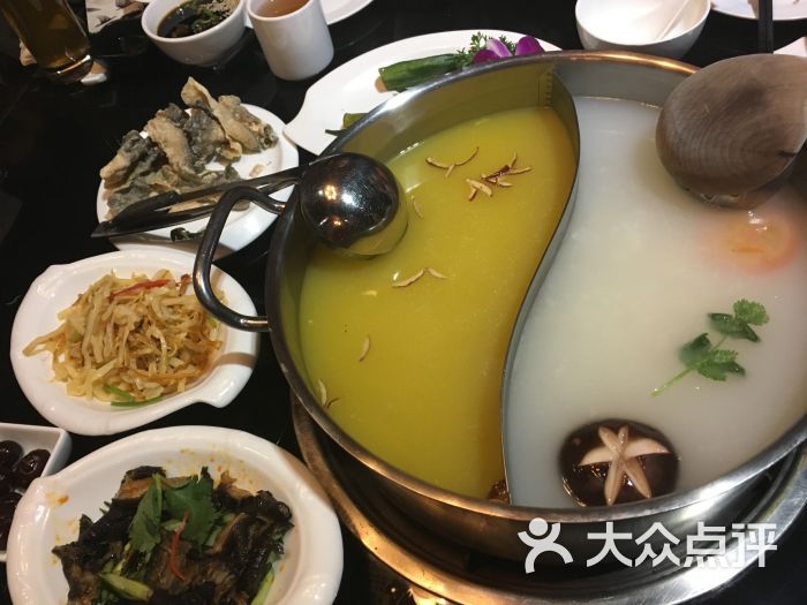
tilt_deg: -55.6
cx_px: 404
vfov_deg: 48.2
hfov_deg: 61.7
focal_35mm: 29
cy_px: 302
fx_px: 676
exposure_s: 1/33
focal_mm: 4.15
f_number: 2.2
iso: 200
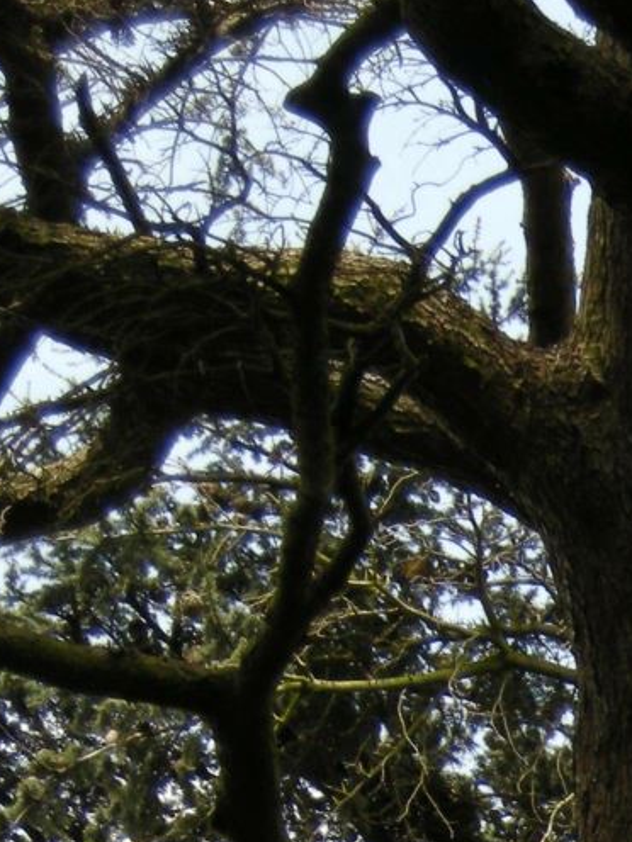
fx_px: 5891
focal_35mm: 242
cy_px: 1635
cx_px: 1194
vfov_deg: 7.9
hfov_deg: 6.0
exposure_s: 1/128
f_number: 3.9
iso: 64
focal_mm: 12.9
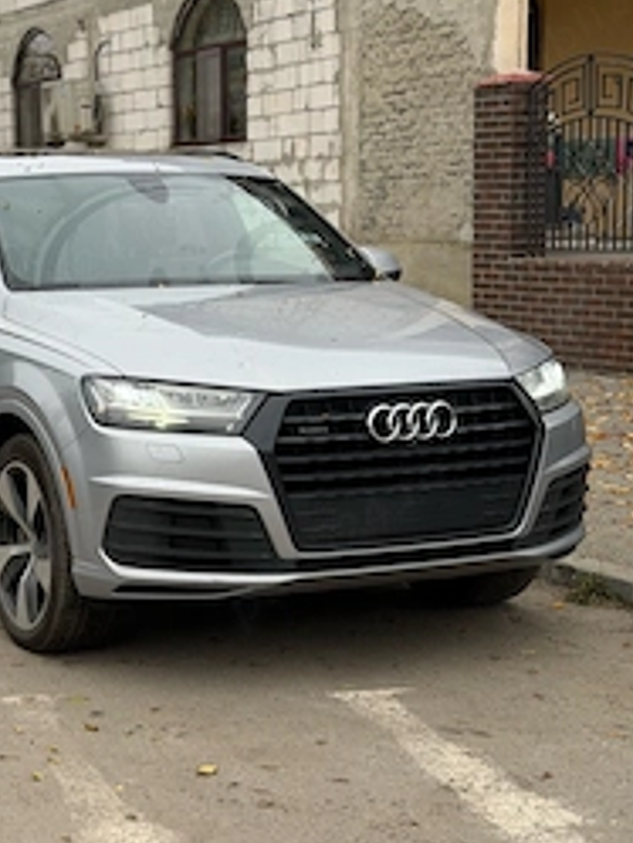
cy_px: 582
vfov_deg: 25.2
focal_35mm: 77
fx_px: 1876
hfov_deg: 19.0
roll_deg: +0.8
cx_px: 142
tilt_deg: -11.6
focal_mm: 6.76
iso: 64
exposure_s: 1/646
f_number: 1.78
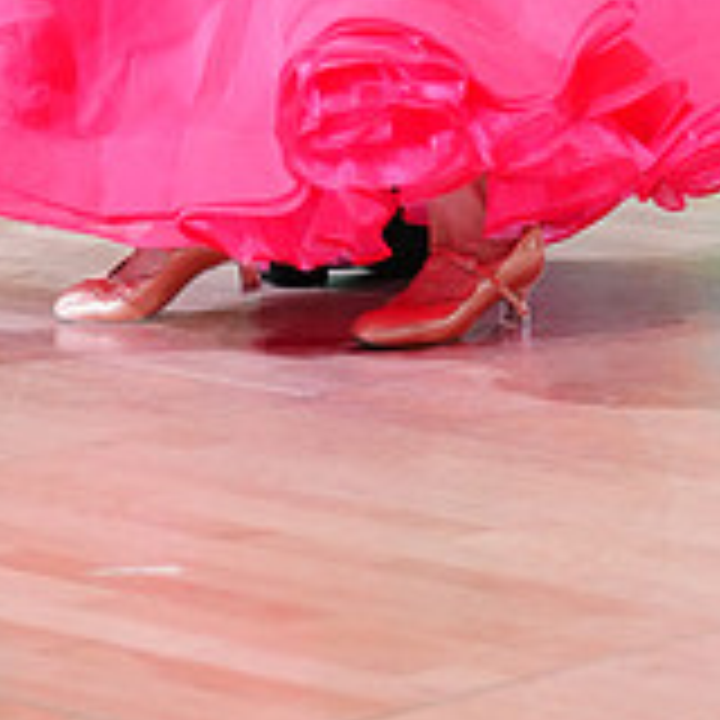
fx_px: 7107
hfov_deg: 5.8
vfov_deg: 5.7
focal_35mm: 302
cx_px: 200
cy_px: -400
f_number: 2.8
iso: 2000
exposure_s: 1/400
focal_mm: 98
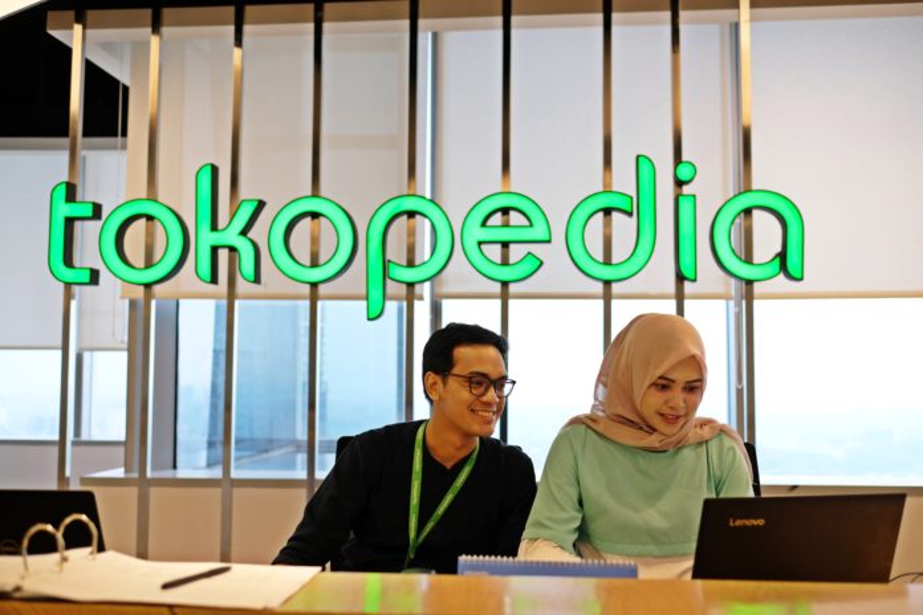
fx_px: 897
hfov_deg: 54.4
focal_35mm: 35
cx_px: 462
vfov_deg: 37.9
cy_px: 308
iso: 200
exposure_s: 1/125
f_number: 2
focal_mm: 23
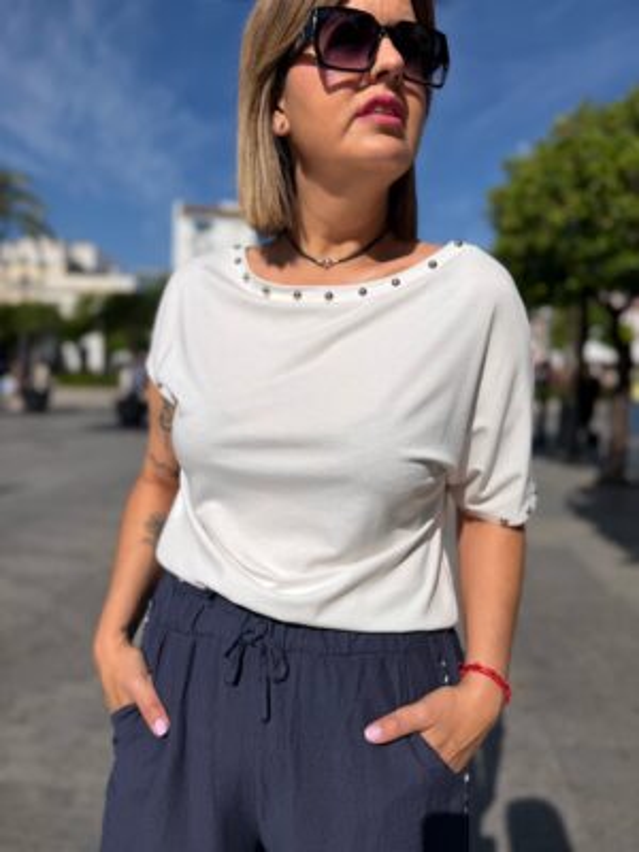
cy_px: 426
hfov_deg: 56.8
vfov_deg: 71.6
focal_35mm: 24
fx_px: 591
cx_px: 320
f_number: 1.78
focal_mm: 6.76
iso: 80
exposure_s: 1/11905
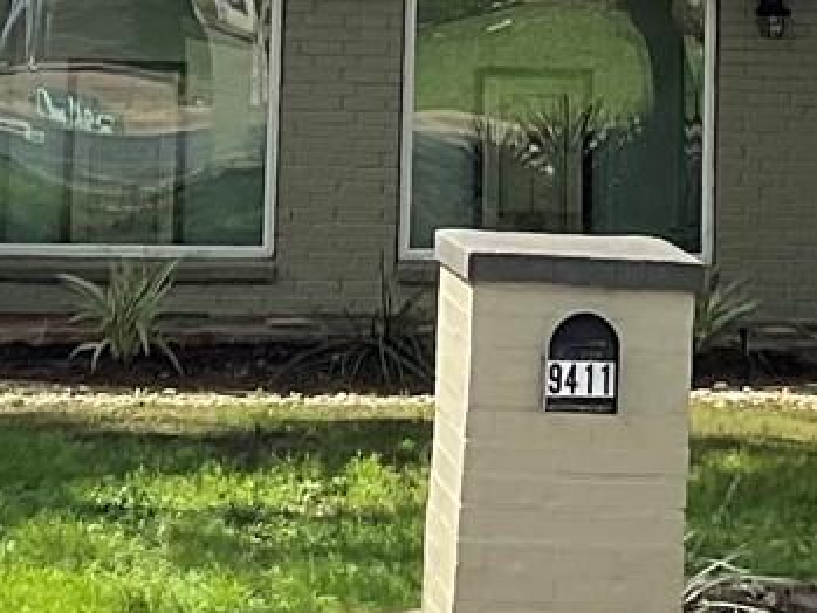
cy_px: -711
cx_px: 515
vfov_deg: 8.2
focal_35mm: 170
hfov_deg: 11.6
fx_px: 4014
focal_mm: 3
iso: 16
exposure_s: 1/642
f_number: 1.8
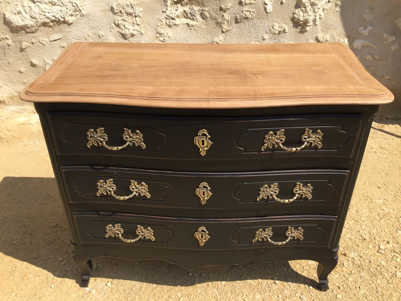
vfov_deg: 45.4
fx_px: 359
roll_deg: +0.7
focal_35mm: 31
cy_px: 150
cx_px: 200
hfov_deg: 58.4
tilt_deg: -30.8
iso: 25
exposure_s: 1/981
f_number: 2.4
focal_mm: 3.3
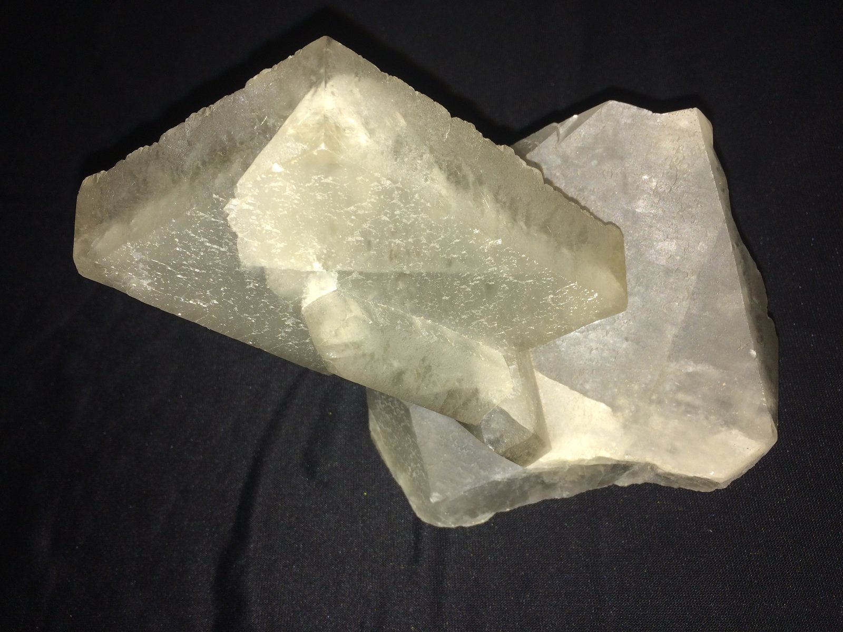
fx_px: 706
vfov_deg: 48.2
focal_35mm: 29
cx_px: 422
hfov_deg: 61.7
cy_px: 316
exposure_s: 1/52
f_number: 2.2
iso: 32
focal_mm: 4.15
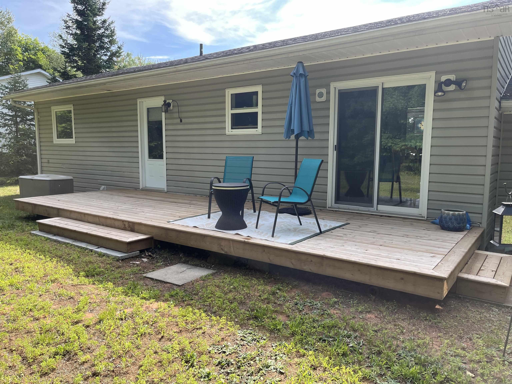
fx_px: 385
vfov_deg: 53.1
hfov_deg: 67.3
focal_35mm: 26
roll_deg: -0.3
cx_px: 256
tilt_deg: -7.6
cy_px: 192
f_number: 1.6
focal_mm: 5.1
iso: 50
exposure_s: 1/710
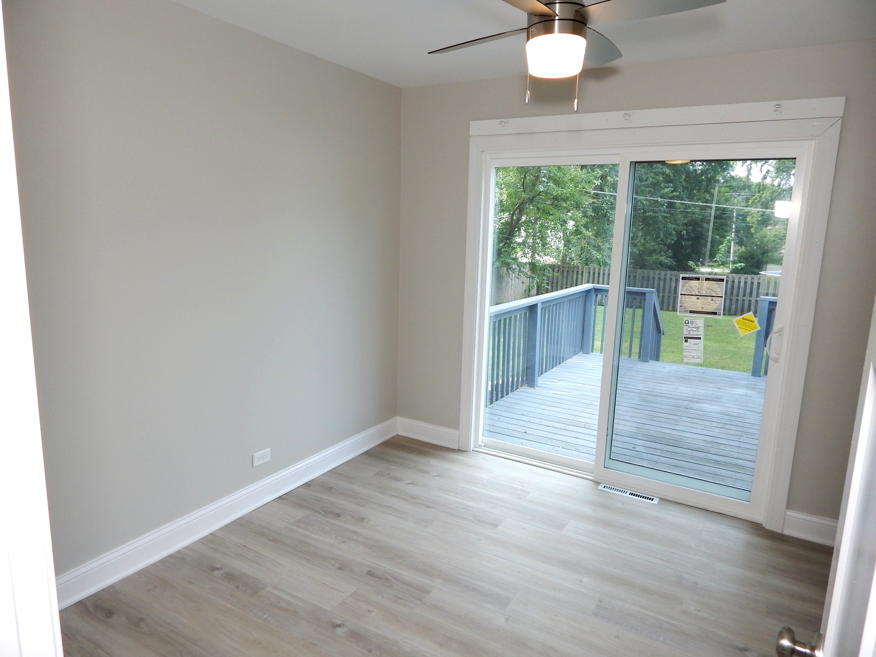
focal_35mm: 22
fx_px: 557
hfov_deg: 76.4
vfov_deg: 61.1
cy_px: 328
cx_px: 438
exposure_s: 1/100
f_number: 3
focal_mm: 4
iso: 125
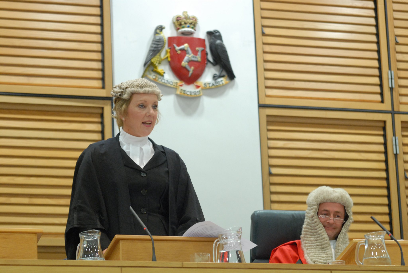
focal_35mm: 138
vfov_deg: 10.0
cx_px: 204
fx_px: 1566
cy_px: 136
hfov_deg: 14.8
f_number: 2.8
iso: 800
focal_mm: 92
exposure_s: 1/60
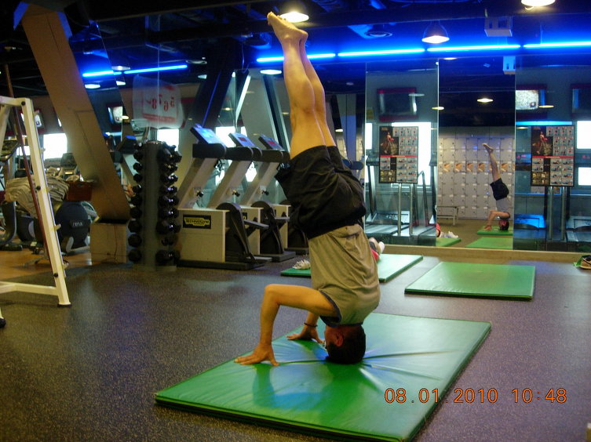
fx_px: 648
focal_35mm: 38
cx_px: 296
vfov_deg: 37.7
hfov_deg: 49.0
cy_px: 221
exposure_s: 1/21.9
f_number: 2.8
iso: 200
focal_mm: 7.8
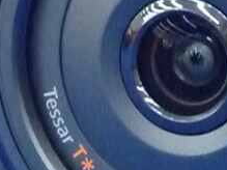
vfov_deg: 4.4
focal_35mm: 335
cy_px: 32
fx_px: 2196
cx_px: 183
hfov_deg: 5.9
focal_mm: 10.8
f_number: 4.6
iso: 1600
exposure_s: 1/50
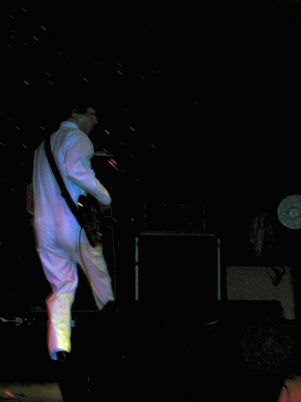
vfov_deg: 21.3
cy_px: 201
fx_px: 1067
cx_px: 150
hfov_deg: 16.1
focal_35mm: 92
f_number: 4.4
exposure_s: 1/59.9
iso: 200
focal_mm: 14
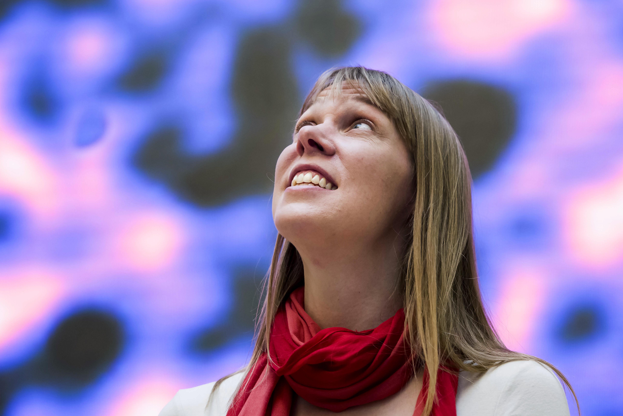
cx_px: 317
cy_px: 182
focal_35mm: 147
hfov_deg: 14.0
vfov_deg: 9.3
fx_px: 2545
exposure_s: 1/160
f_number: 5.6
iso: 3200
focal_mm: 125
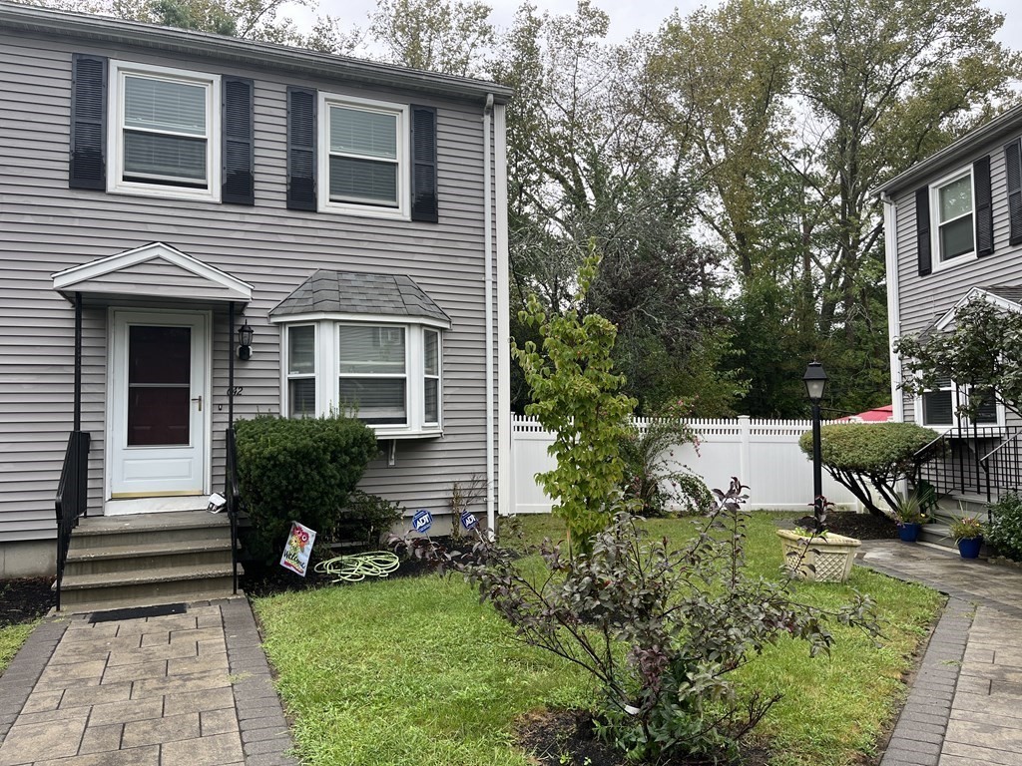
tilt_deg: +3.7
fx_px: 768
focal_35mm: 26
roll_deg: +0.8
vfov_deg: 53.1
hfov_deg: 67.3
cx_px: 511
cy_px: 383
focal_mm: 5.1
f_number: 1.6
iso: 40
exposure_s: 1/283
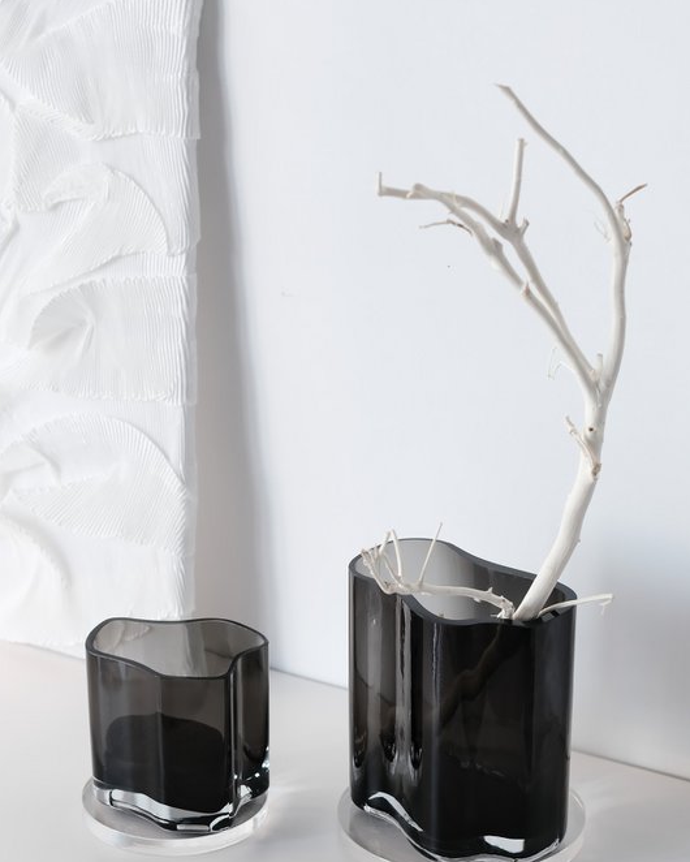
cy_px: 516
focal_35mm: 85
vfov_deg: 22.4
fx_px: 2169
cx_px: 346
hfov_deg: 18.1
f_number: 4
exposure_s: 1/38
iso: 800
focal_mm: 50
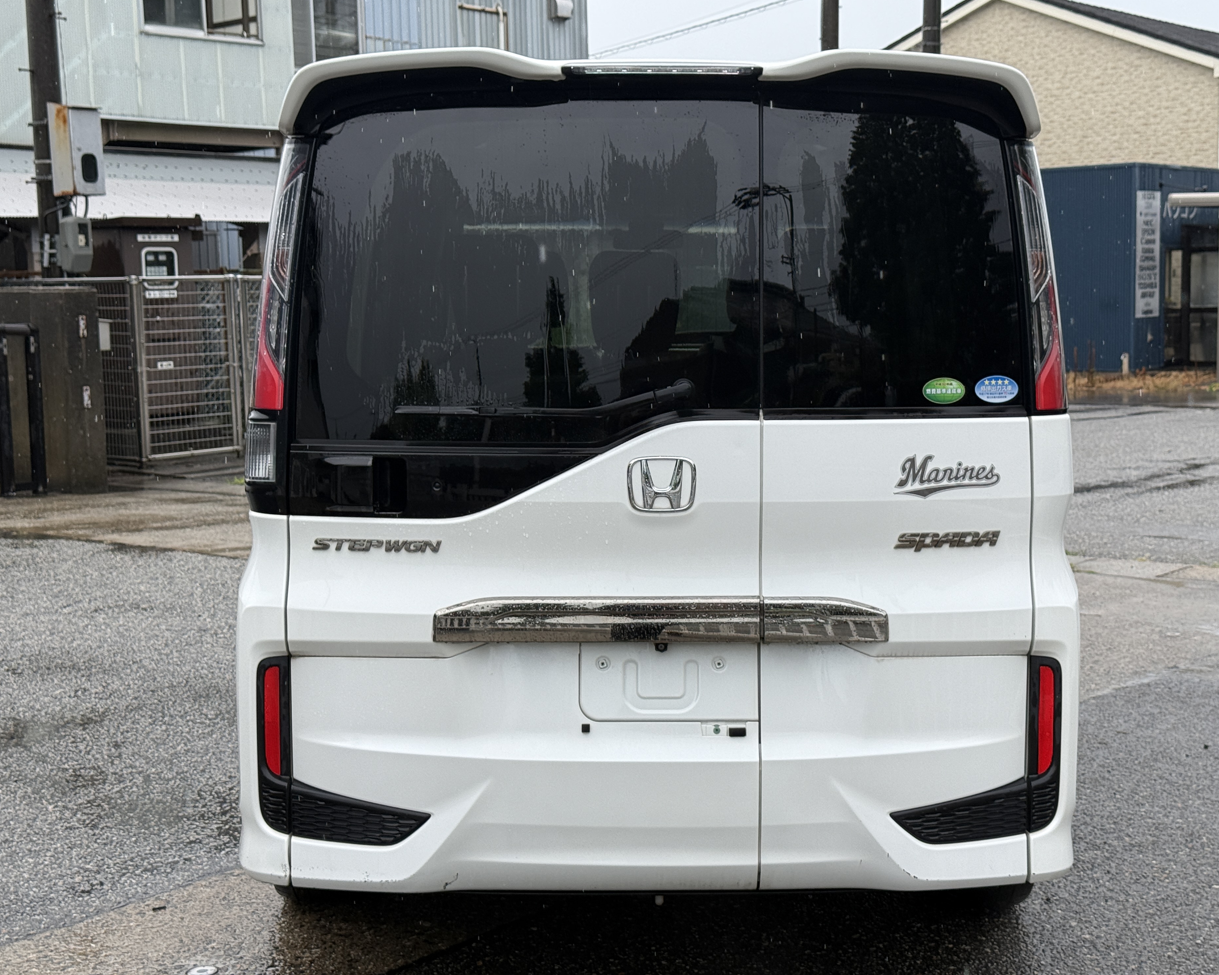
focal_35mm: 51
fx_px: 1840
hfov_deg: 36.6
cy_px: 478
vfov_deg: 29.7
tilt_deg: -5.8
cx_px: 657
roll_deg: +1.4
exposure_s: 1/939
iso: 64
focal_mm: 6.76
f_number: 1.78
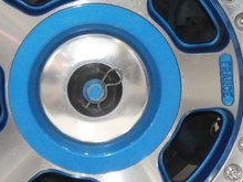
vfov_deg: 6.4
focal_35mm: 233
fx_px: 1636
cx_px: 107
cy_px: 62
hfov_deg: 8.5
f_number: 4
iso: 800
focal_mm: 9
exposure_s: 1/60
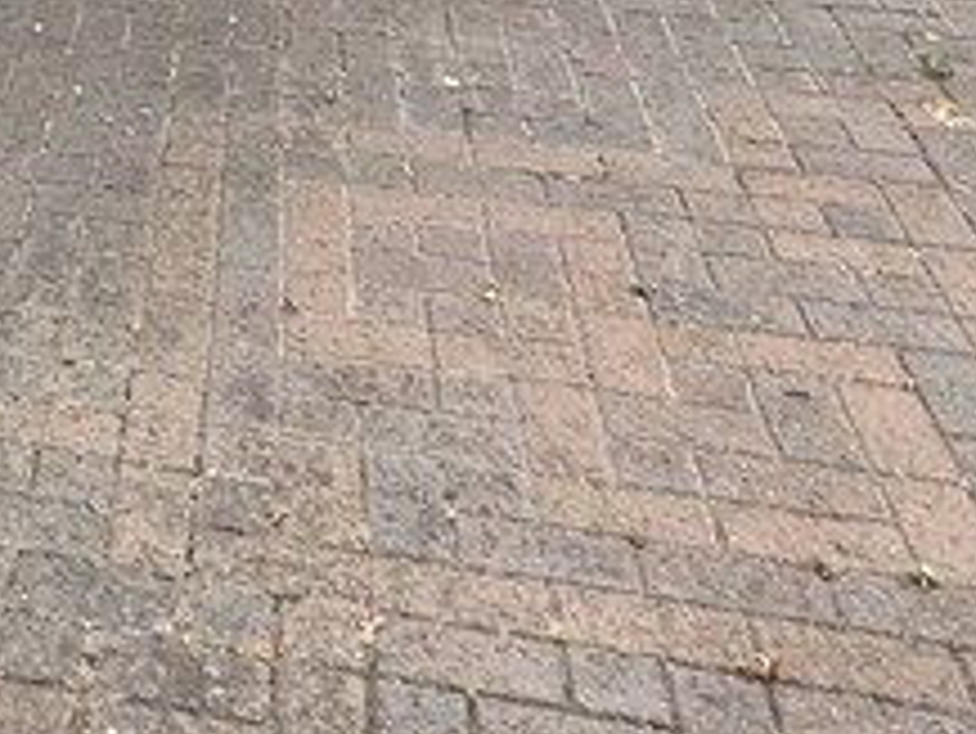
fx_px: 1862
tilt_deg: -0.5
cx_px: -360
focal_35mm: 66
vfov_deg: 16.5
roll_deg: +2.5
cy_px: -766
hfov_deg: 24.7
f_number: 2.2
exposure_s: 1/544
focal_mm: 2.22
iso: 40
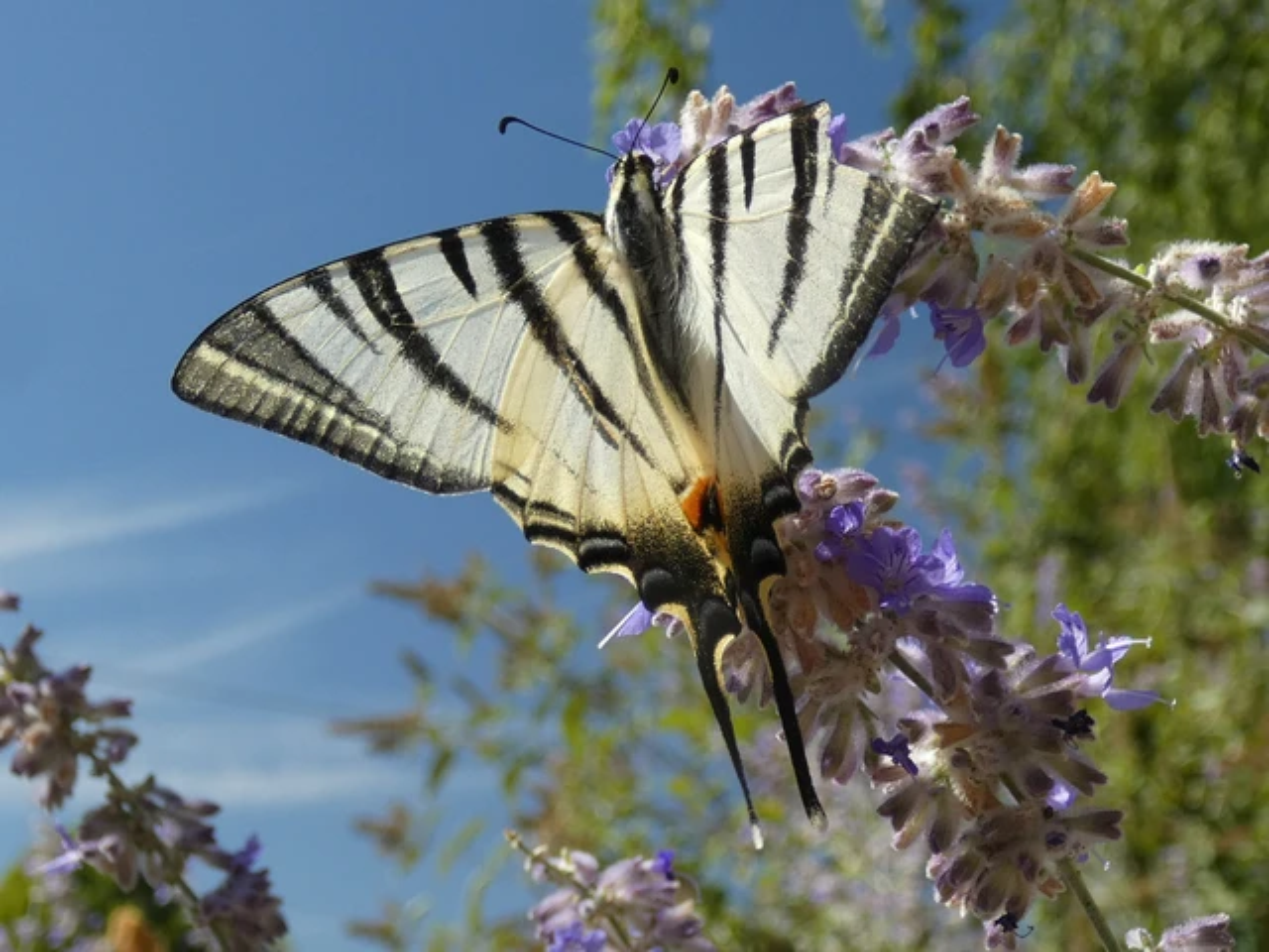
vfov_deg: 35.1
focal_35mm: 41
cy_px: 476
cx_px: 634
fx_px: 1503
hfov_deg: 45.8
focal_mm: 7.3
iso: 100
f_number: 3.6
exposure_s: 1/320
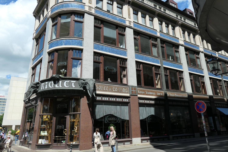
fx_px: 152
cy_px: 76
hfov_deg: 73.7
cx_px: 114
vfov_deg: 53.1
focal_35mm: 24
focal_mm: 8.8
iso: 200
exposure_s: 1/1000
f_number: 5.6
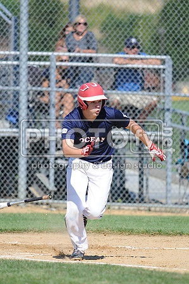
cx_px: 94
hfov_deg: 3.0
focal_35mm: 450
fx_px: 3552
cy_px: 142
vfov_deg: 4.6
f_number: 4
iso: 200
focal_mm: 300
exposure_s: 1/1600
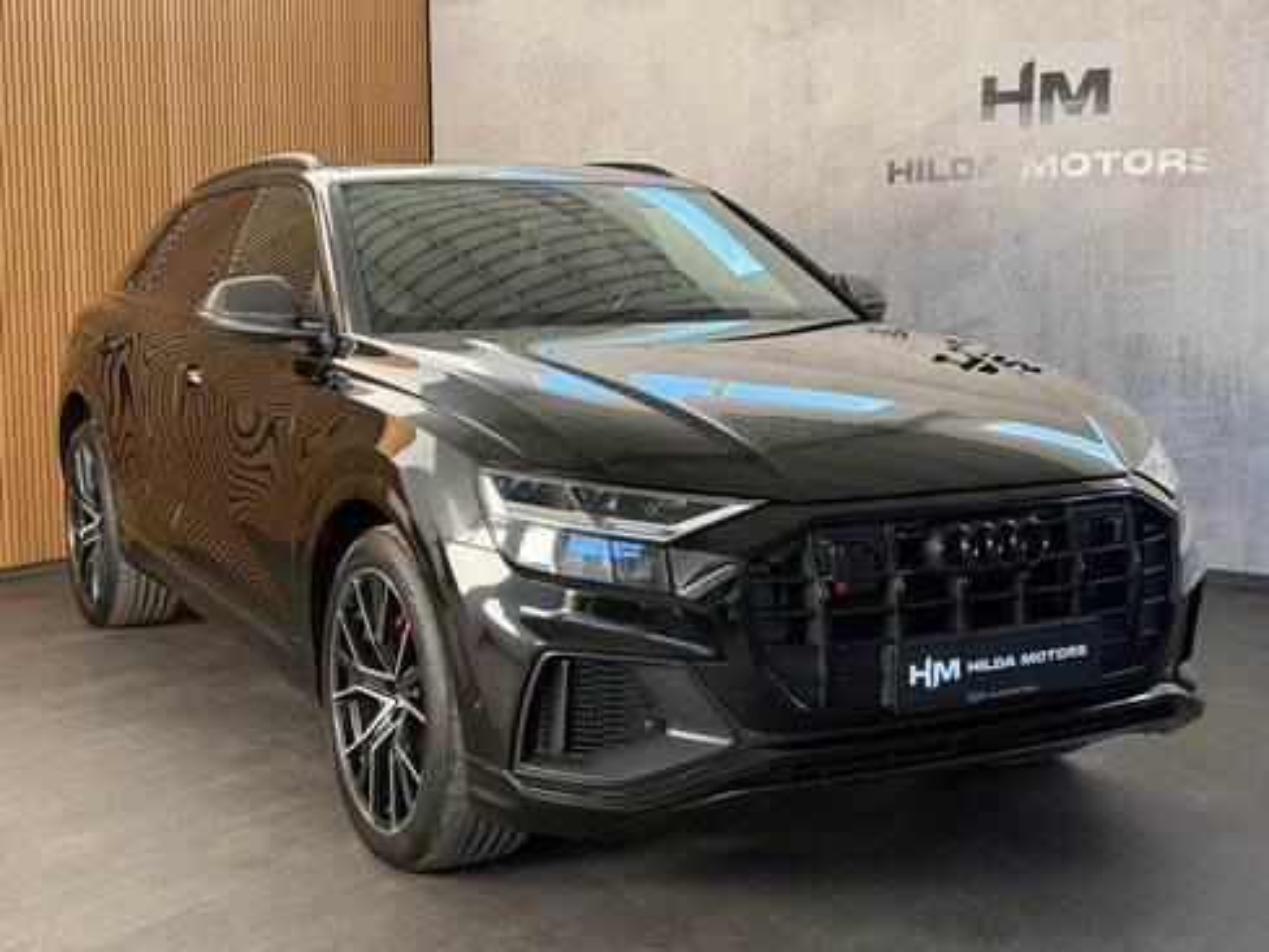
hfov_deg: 39.7
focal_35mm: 48
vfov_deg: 30.3
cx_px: 634
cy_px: 476
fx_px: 1760
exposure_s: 1/124
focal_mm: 6.76
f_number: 1.78
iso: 64
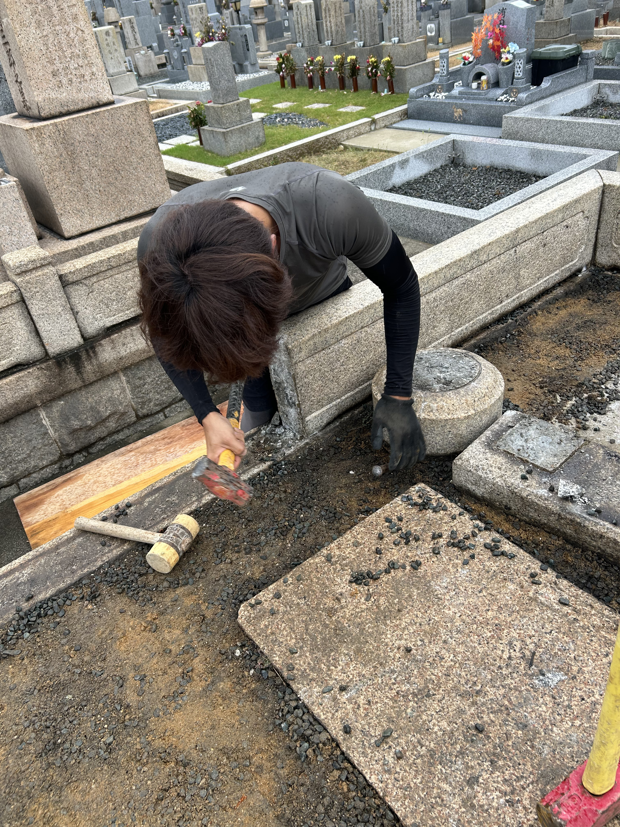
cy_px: 414
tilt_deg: -37.4
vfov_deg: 67.3
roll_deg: +7.9
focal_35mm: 26
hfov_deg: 53.1
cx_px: 310
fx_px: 621
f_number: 1.5
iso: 40
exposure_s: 1/220
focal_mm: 5.7
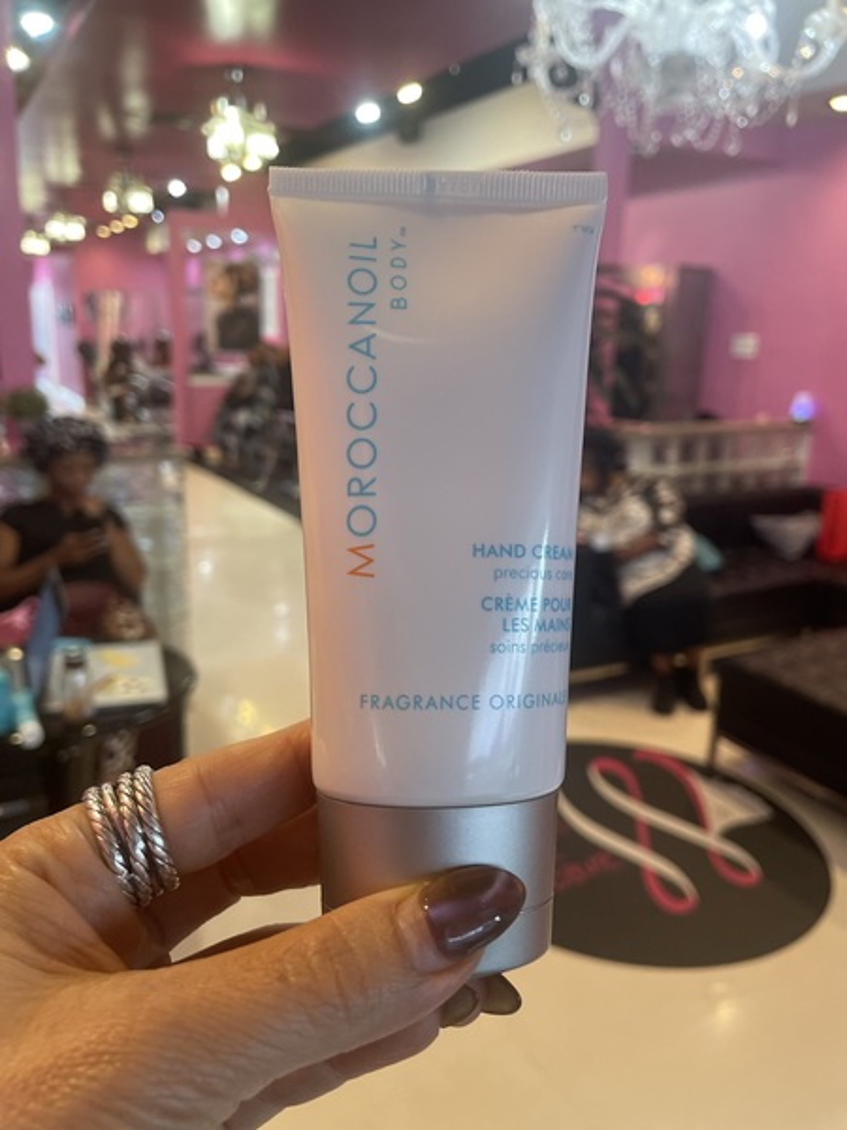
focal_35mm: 26
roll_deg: -1.5
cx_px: 424
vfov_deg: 67.3
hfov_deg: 53.1
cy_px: 565
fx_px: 848
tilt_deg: -14.0
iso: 160
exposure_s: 1/60
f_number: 1.6
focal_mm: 4.2
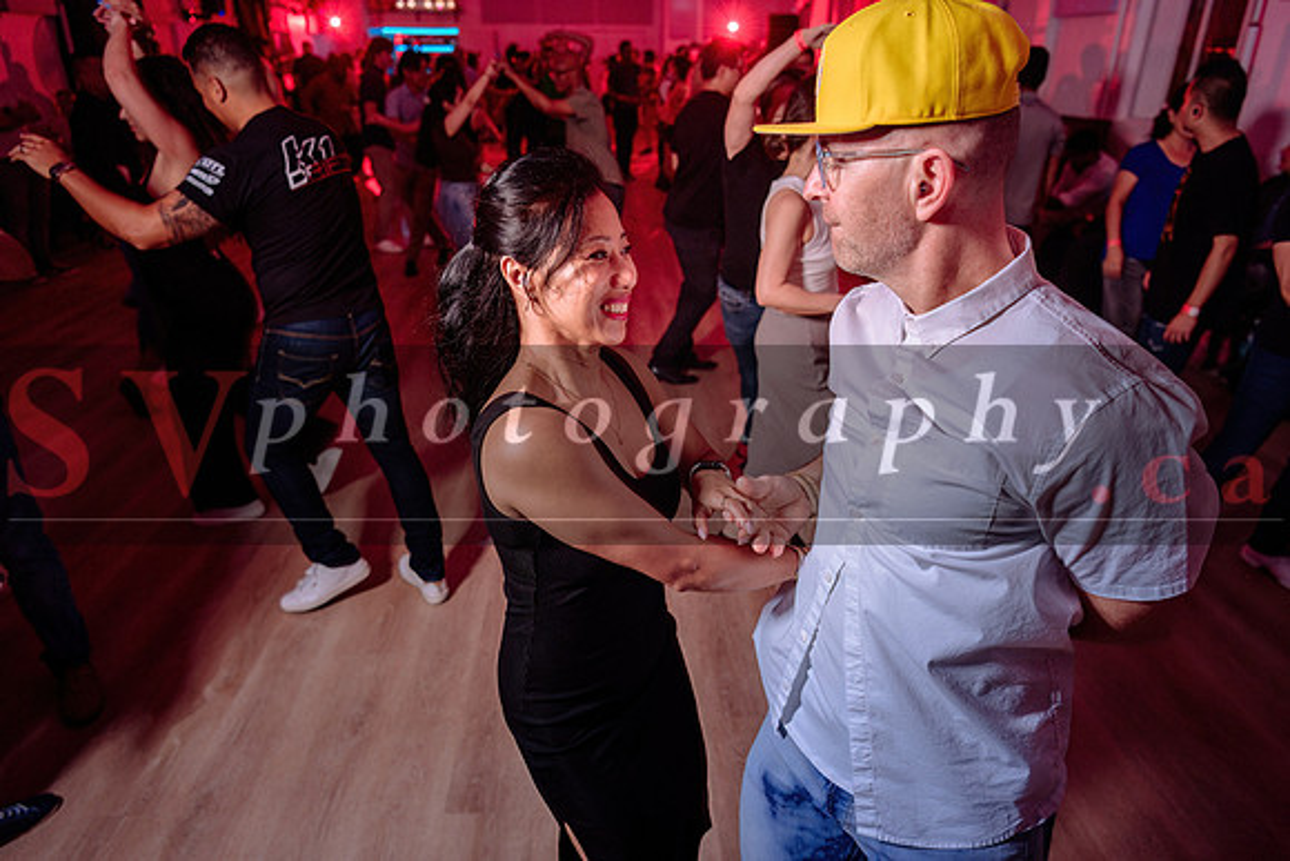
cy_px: 430
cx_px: 645
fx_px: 860
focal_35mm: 24
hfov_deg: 73.7
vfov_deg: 53.2
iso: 800
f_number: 3.2
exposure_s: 1/50
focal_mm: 24
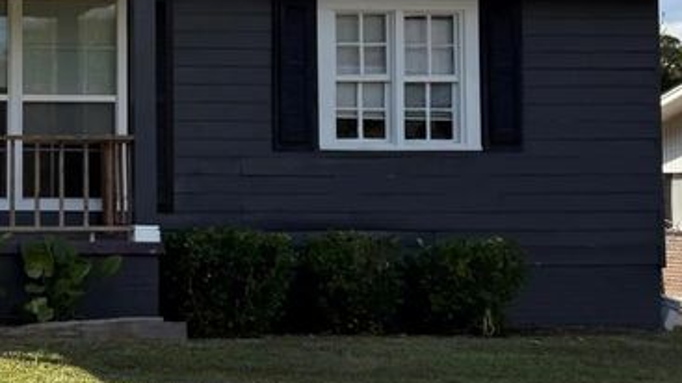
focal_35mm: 73
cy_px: 128
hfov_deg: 26.9
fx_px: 1319
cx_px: -45
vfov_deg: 16.5
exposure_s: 1/3584
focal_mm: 6.76
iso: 100
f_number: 1.78
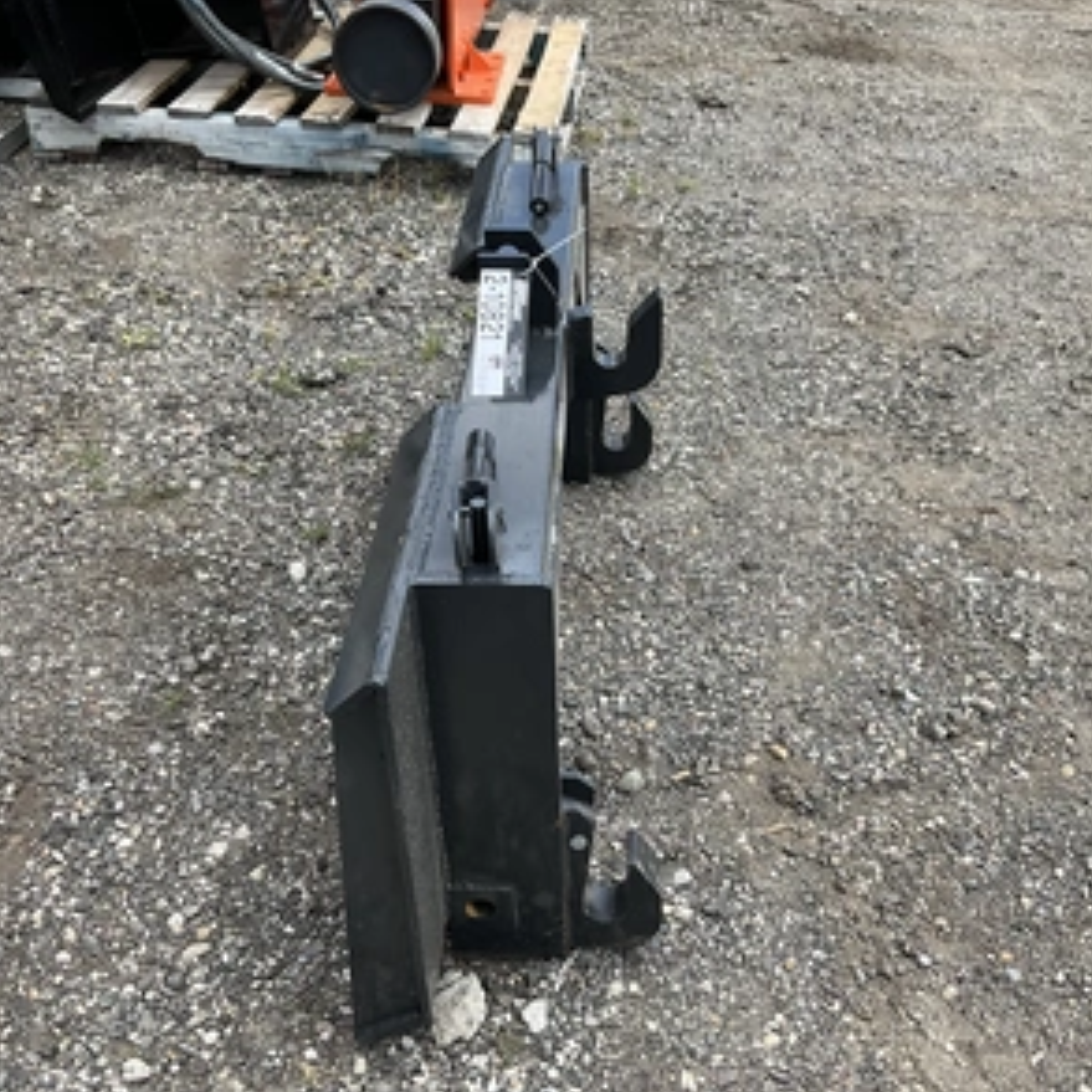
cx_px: 555
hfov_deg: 47.2
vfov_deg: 47.2
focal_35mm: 35
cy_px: 552
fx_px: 1249
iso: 25
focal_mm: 3
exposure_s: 1/816
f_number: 1.8
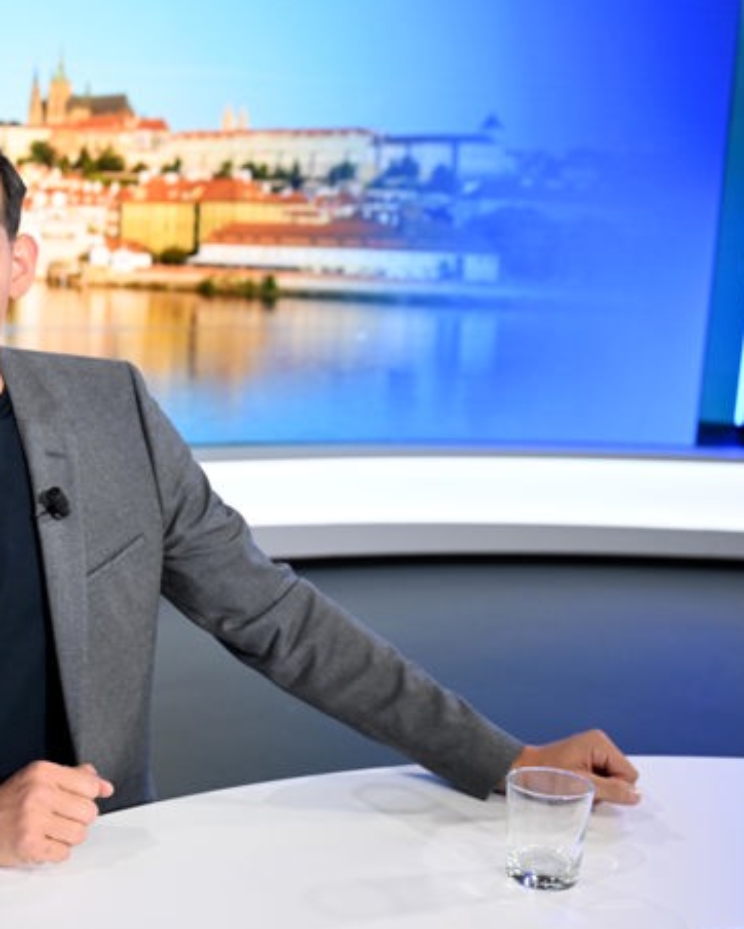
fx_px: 1733
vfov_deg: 30.0
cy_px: 462
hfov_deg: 23.5
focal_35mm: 63
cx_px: 64
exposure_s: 1/125
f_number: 5
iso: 4000
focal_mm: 44
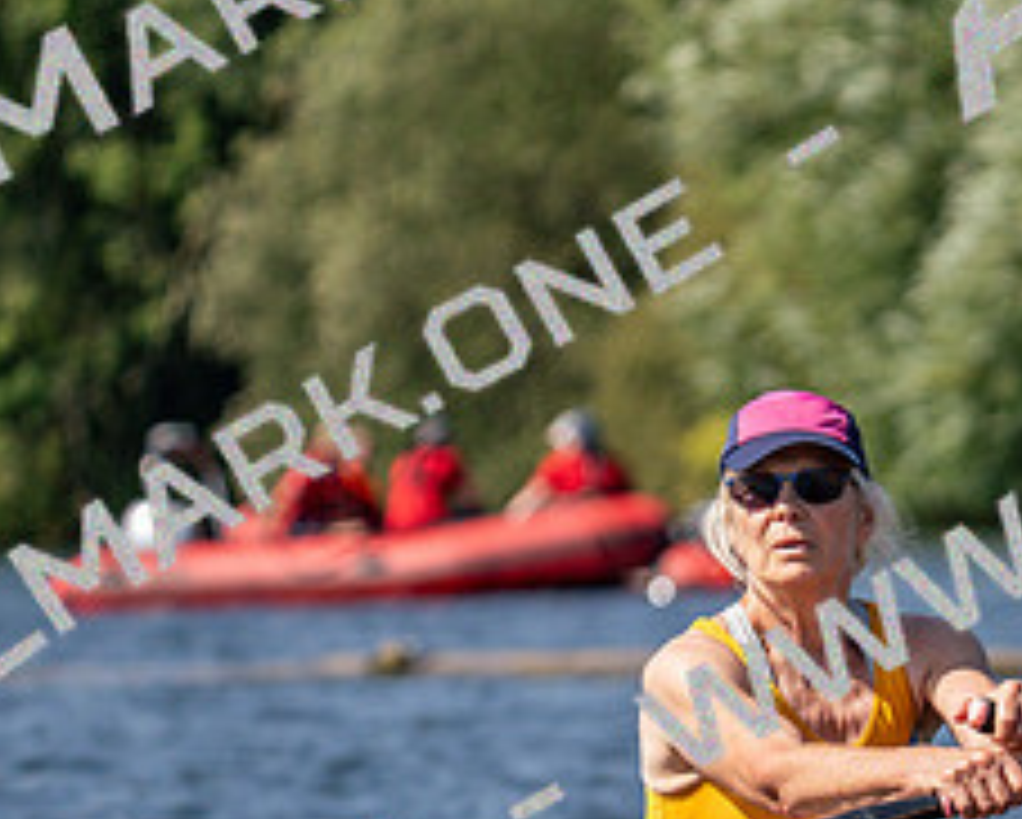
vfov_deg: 2.9
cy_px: 781
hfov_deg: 3.6
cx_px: 1193
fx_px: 16317
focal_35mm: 539
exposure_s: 1/2000
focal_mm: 225
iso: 250
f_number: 5.6
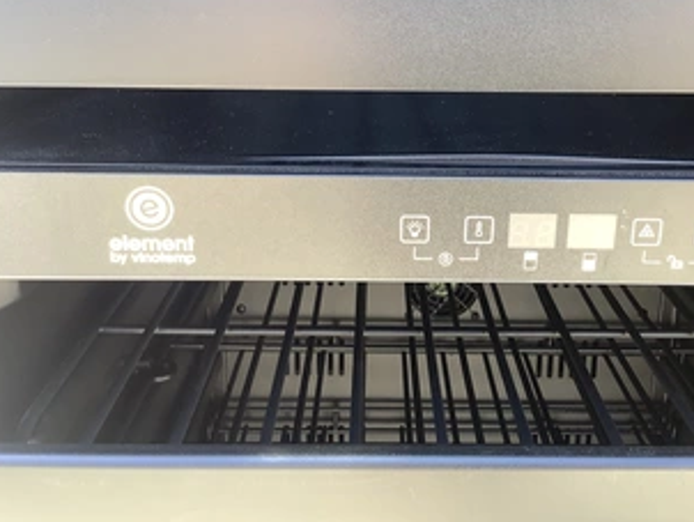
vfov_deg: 34.9
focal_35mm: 41
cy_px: 186
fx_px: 823
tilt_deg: -15.1
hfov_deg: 45.6
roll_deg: +1.2
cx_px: 391
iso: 50
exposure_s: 1/60
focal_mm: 3.3
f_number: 2.4
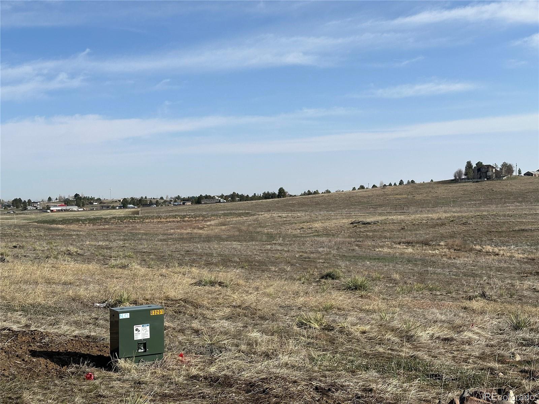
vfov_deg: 30.3
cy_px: 202
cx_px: 270
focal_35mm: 48
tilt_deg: +0.2
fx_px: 747
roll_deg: +0.8
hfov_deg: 39.7
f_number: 1.78
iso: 64
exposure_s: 1/6211
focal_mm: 6.86
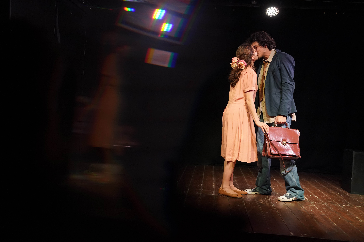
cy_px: 121
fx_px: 394
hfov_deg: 49.6
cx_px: 182
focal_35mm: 39
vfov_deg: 34.2
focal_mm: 39
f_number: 2.8
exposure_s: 1/320
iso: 4000
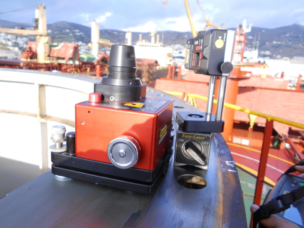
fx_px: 228
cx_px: 152
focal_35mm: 26
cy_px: 114
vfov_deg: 53.1
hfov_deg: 67.3
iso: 80
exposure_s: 1/200
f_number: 3.2
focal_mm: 4.6
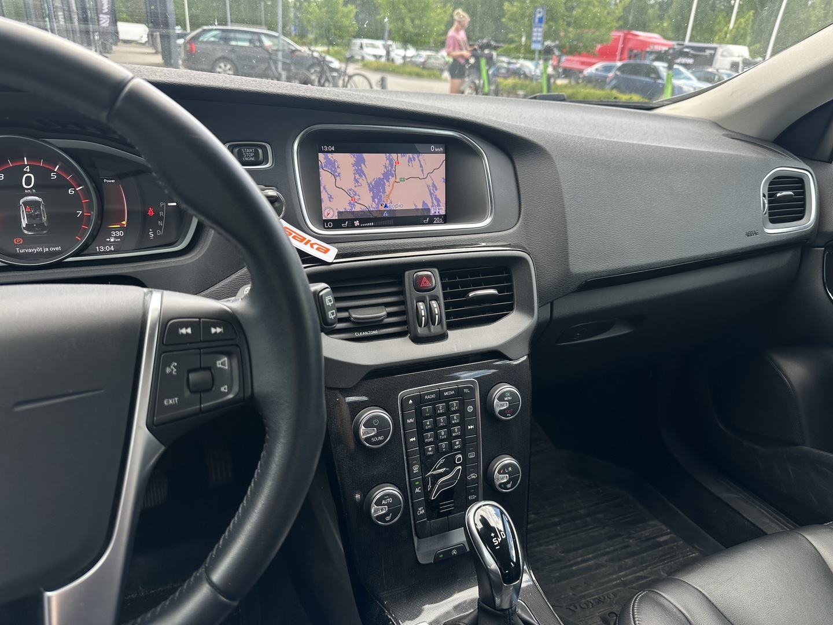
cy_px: 312
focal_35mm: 24
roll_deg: -3.4
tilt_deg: -24.3
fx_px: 578
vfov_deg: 56.8
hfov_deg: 71.6
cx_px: 416
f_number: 1.78
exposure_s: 1/189
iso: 64
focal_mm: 6.86
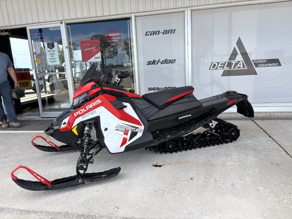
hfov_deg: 67.3
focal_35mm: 26
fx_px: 219
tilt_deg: -12.1
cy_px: 110
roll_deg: +3.5
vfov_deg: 53.1
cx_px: 146
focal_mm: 5.96
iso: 50
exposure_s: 1/1164
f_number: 1.6
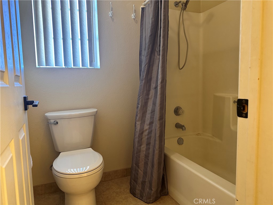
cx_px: 136
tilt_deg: -4.9
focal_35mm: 24
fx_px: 189
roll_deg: +1.3
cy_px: 102
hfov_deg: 71.6
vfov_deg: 56.8
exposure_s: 1/60
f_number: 1.78
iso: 200
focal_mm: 6.86
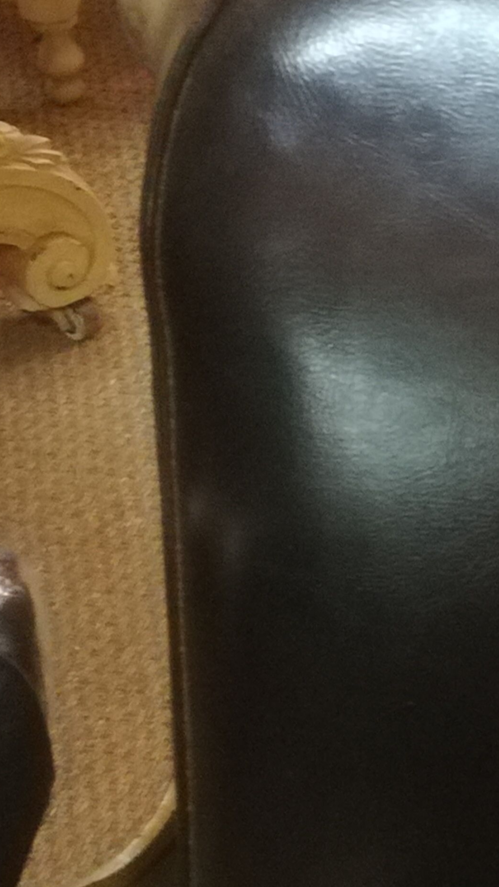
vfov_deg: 18.5
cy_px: 448
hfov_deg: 10.0
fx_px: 2729
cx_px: 847
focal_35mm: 116
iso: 800
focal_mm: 3.83
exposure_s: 1/14.3
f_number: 2.2
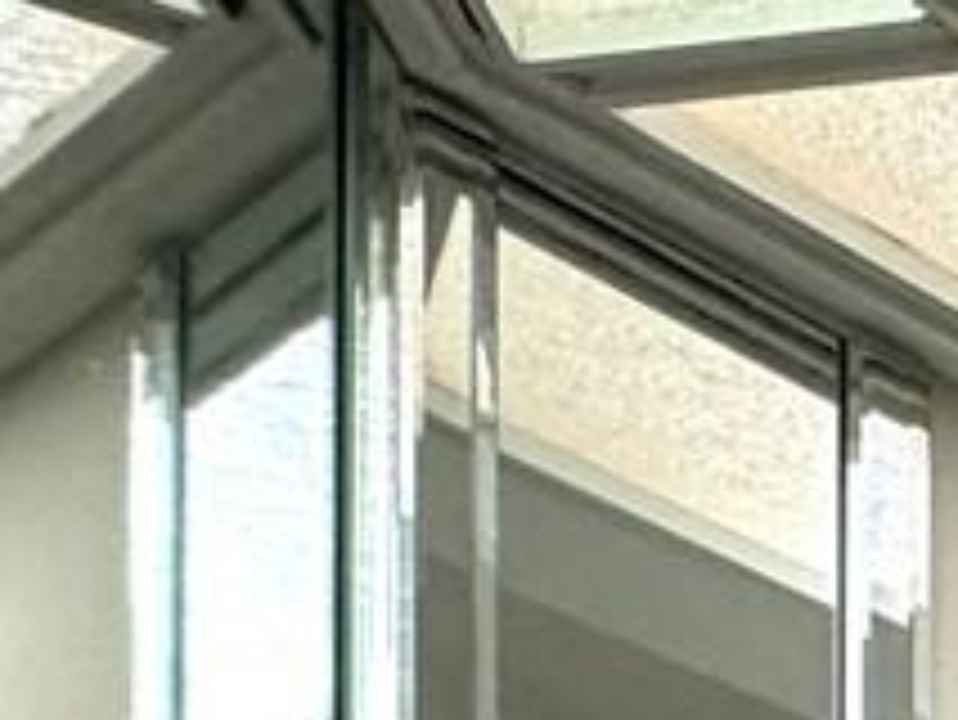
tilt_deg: -0.8
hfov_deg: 13.6
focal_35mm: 105
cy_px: 2079
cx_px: 2303
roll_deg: -0.4
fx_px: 2908
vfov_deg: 10.5
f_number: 2.2
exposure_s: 1/120
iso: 250
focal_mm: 2.22
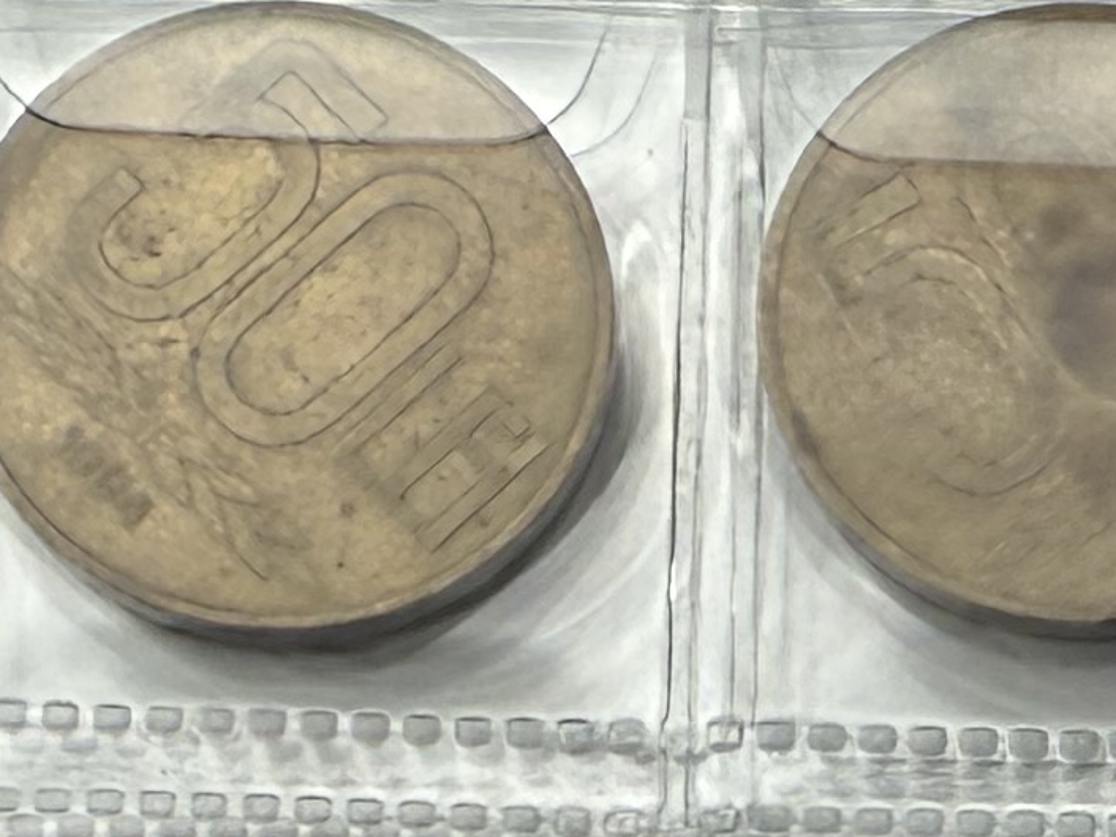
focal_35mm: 137
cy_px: 1770
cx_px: 1729
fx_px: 4418
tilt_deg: -82.4
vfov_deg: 9.9
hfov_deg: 13.5
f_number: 2.2
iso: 40
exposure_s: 1/231
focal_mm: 2.22
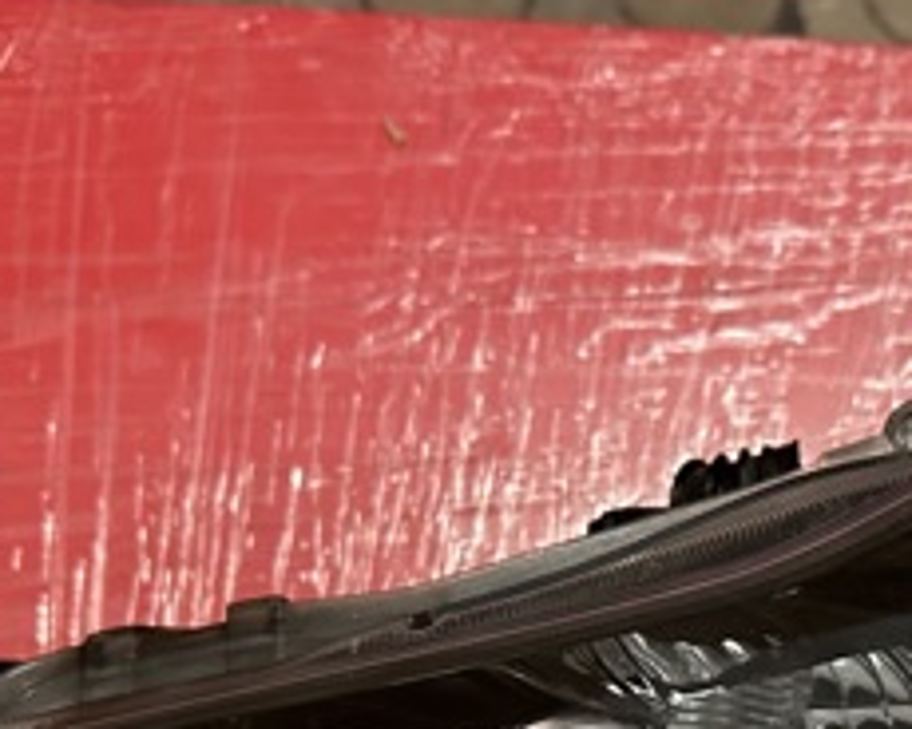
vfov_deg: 21.8
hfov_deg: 28.3
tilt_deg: -77.6
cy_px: 874
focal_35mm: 65
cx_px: 765
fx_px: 1754
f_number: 1.78
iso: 500
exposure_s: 1/50
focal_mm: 6.86
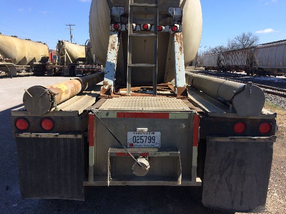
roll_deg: +1.1
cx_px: 143
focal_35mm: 29
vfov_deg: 48.2
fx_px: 240
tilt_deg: -9.4
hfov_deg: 61.7
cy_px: 107
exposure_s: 1/1414
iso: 32
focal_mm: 4.15
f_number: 2.2
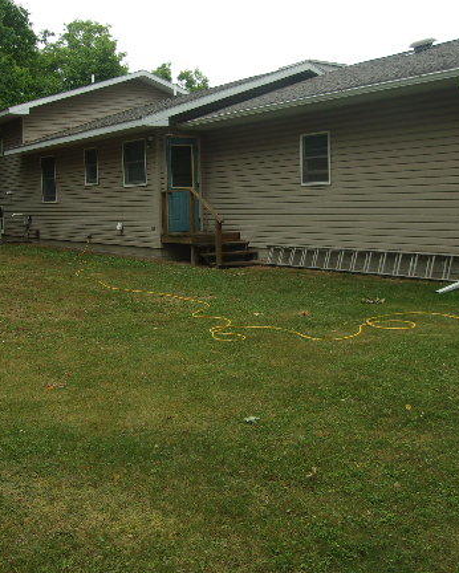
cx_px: 232
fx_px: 662
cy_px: 256
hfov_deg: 38.3
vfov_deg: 46.7
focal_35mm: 39
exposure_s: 1/200
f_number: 3
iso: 80
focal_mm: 4.9
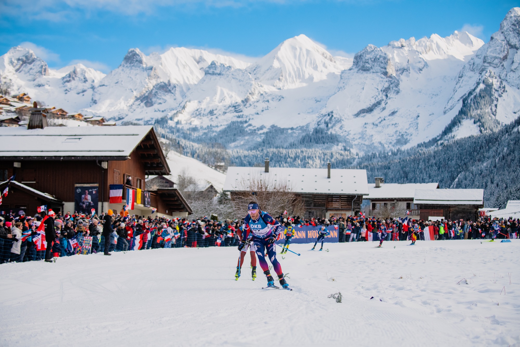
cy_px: 174
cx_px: 260
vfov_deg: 17.1
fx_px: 1155
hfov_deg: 25.4
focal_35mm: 80
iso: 800
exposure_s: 1/4000
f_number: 5
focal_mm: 80
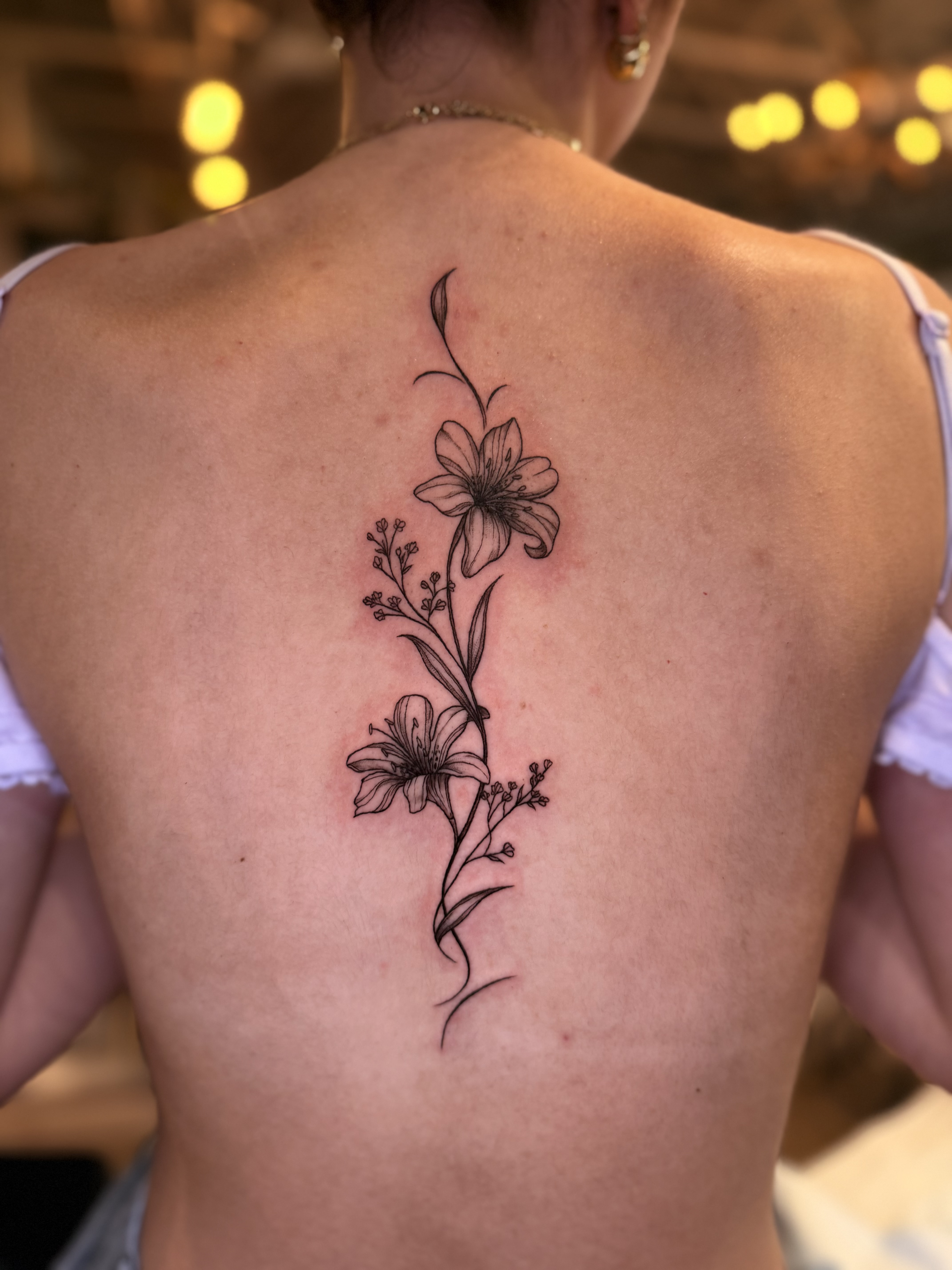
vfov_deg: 71.6
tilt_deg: -11.7
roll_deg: -2.6
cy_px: 635
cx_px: 476
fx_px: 880
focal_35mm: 24
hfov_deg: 56.8
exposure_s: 1/60
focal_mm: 6.76
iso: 200
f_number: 1.78
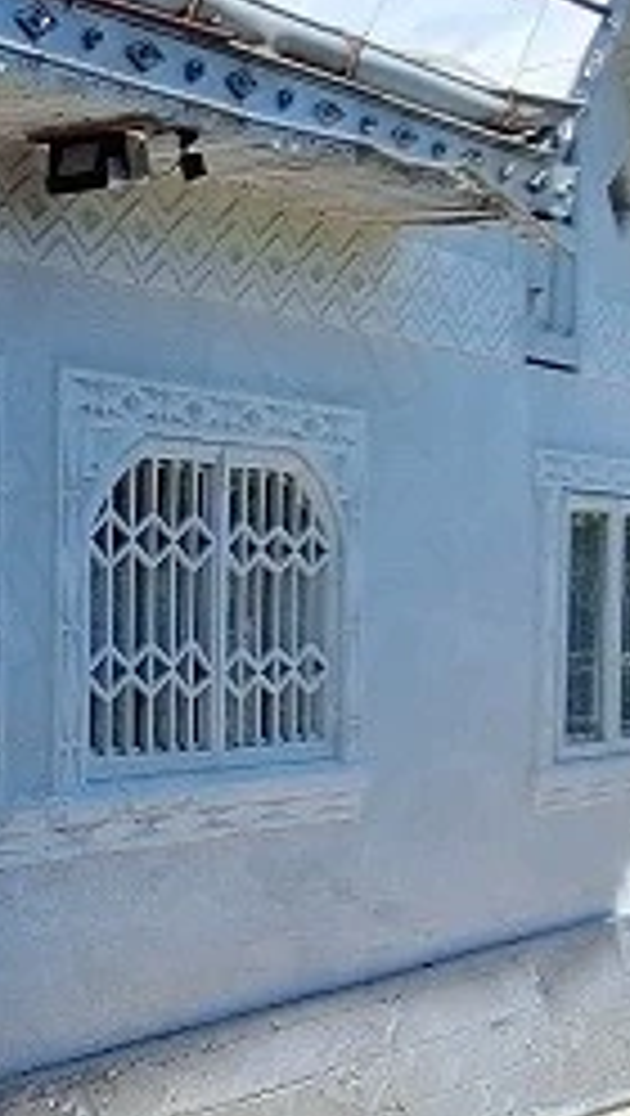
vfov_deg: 36.6
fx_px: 1688
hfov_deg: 15.0
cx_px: -792
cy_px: 585
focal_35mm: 57
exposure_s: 1/1153
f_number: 2.2
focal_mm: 1.74
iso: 40
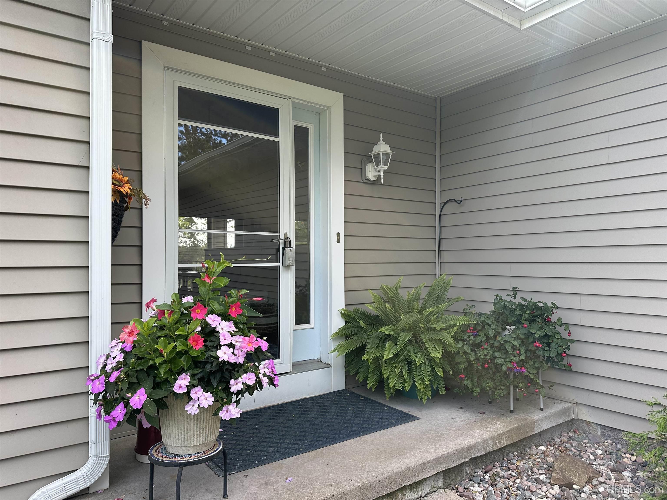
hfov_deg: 71.6
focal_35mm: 24
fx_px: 462
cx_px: 334
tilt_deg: +1.5
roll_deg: +0.1
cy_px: 250
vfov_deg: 56.8
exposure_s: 1/535
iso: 80
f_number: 1.78
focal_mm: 6.86
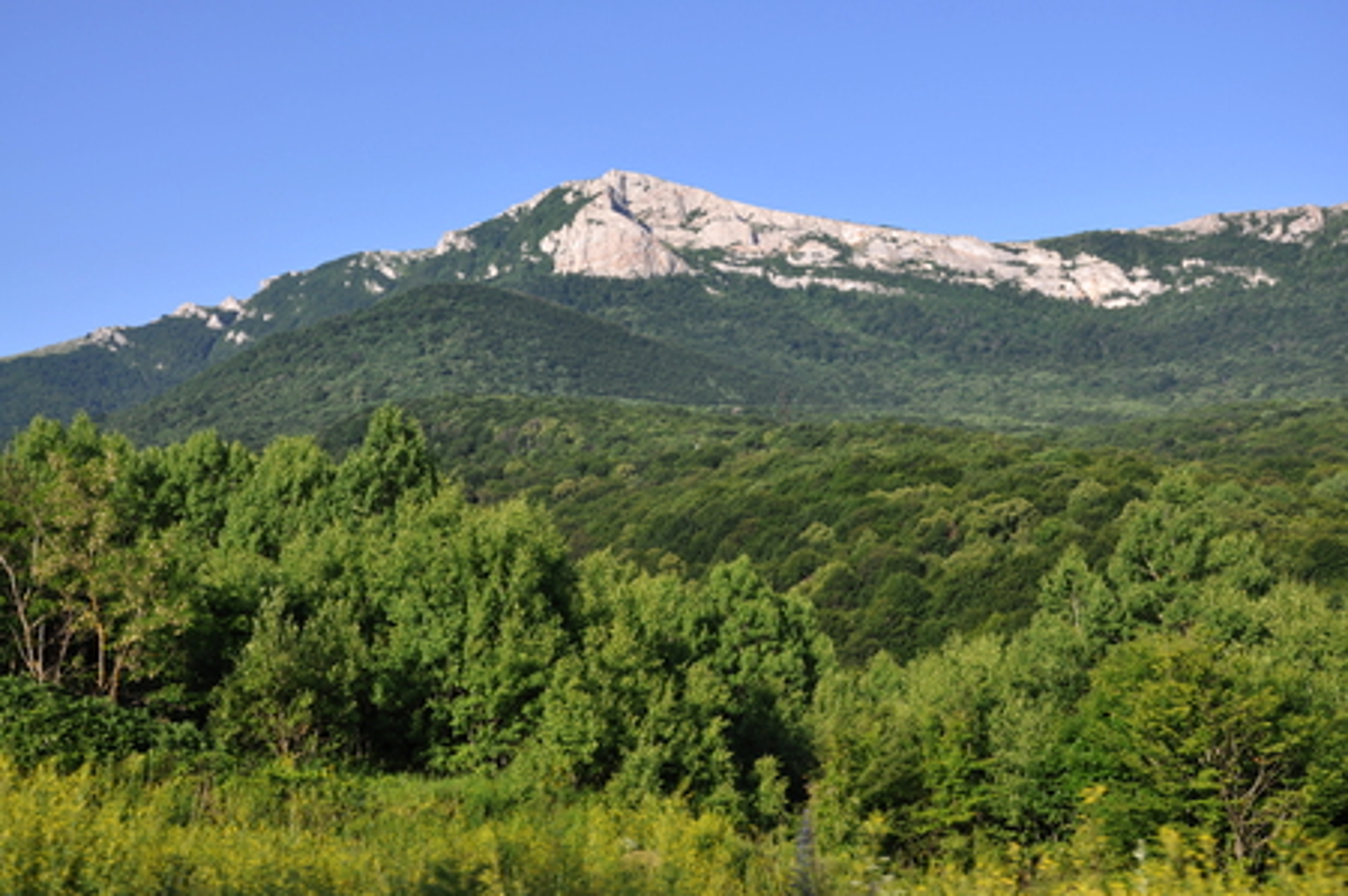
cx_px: 674
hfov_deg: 46.4
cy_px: 448
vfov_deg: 31.8
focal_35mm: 42
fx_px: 1571
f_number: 8
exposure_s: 1/400
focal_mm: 28
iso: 200
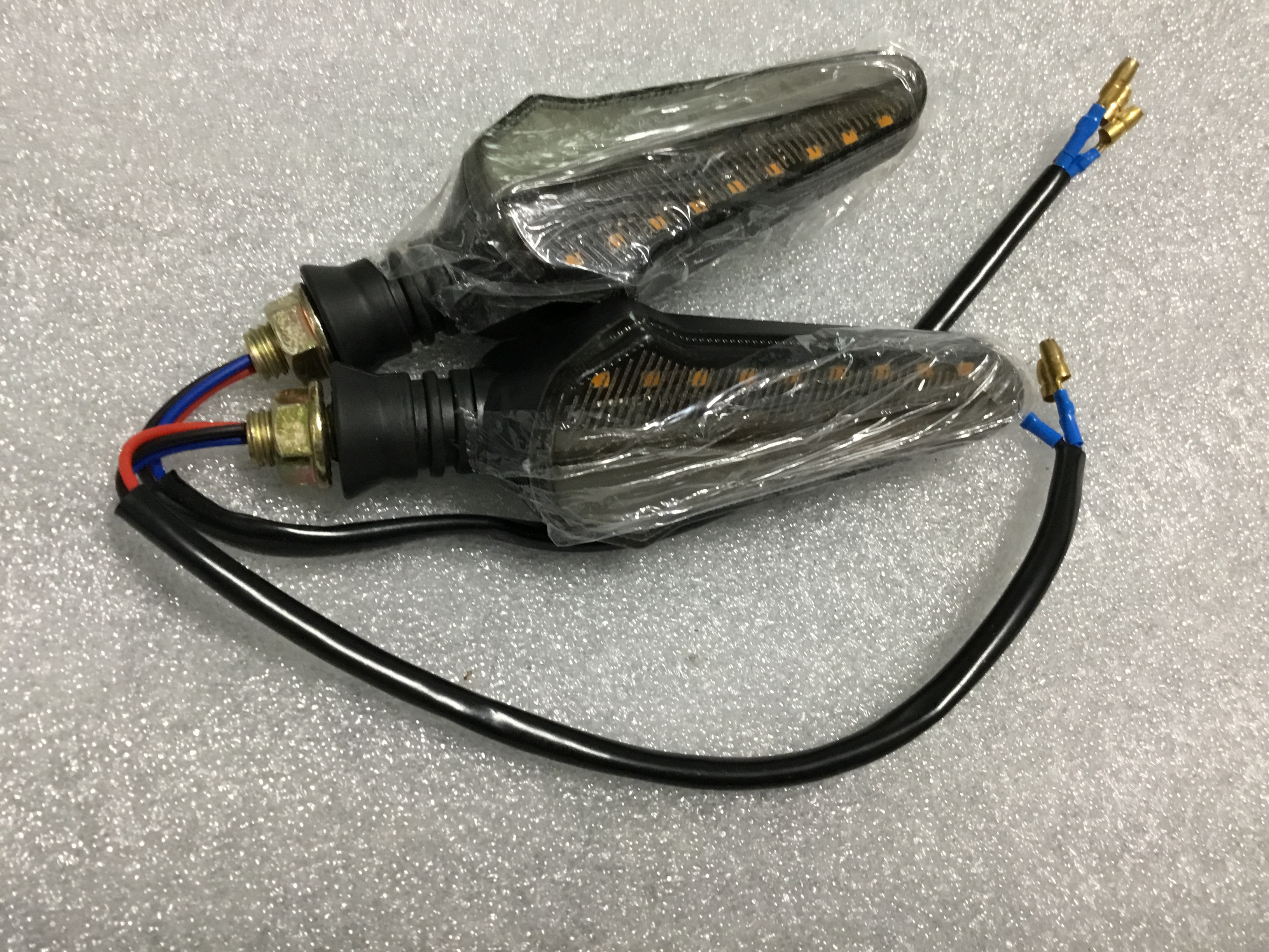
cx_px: 634
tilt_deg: -56.7
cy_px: 476
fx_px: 1136
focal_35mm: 31
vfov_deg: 45.4
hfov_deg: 58.4
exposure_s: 1/33
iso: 160
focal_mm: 3.3
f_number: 2.4
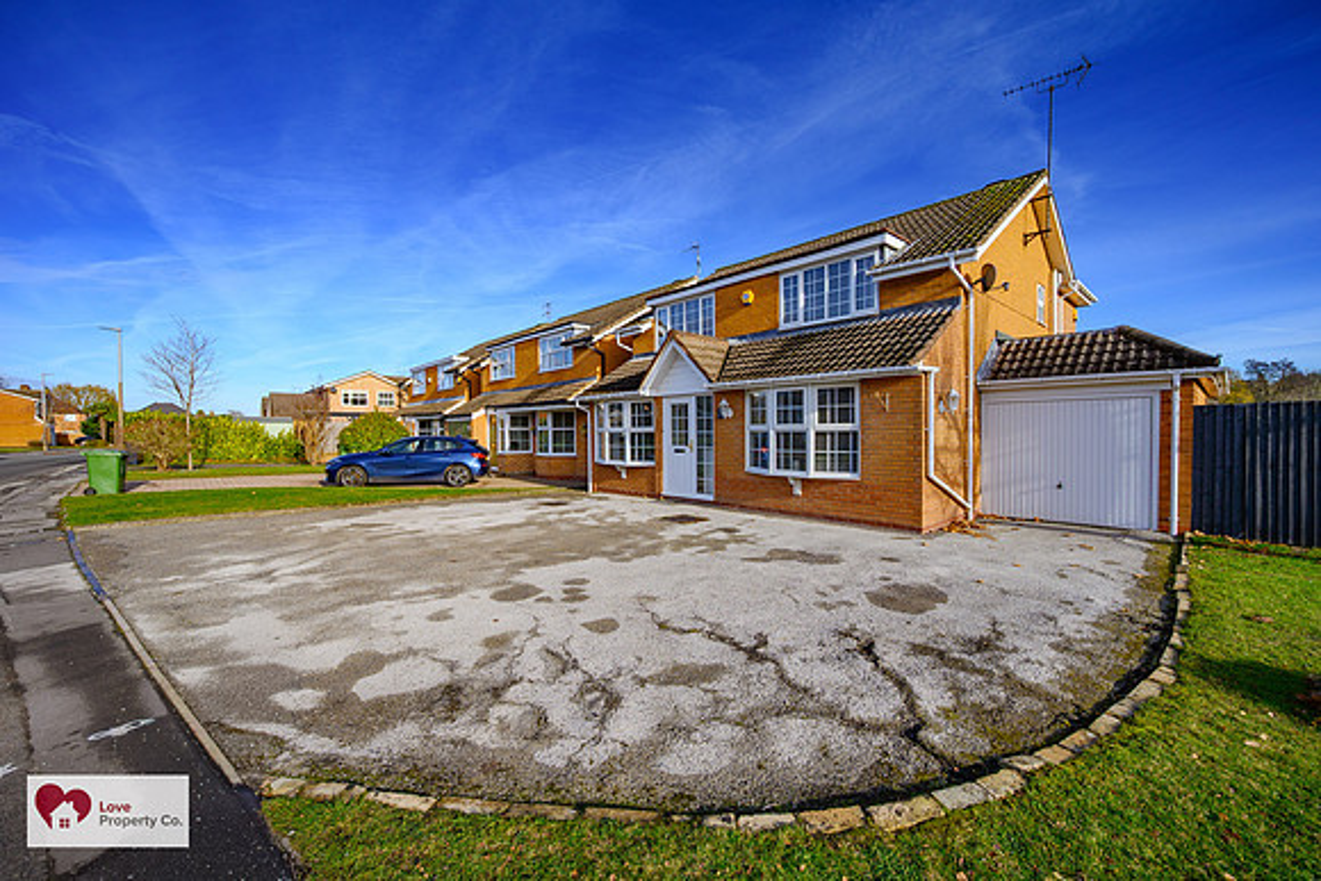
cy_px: 440
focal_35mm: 14
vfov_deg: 81.2
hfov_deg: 104.2
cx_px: 660
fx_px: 514
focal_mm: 14
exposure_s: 1/320
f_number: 8
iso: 100
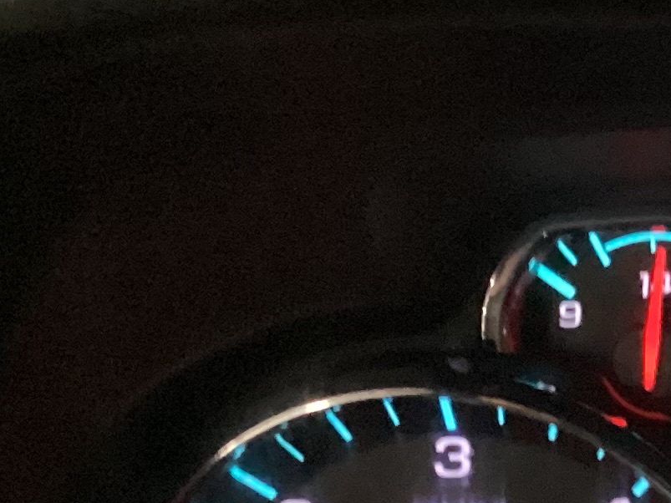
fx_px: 2442
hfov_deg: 14.3
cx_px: 1110
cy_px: 713
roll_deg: -1.7
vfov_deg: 11.4
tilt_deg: -31.1
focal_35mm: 126
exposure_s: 1/17
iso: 640
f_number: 2.4
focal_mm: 3.3
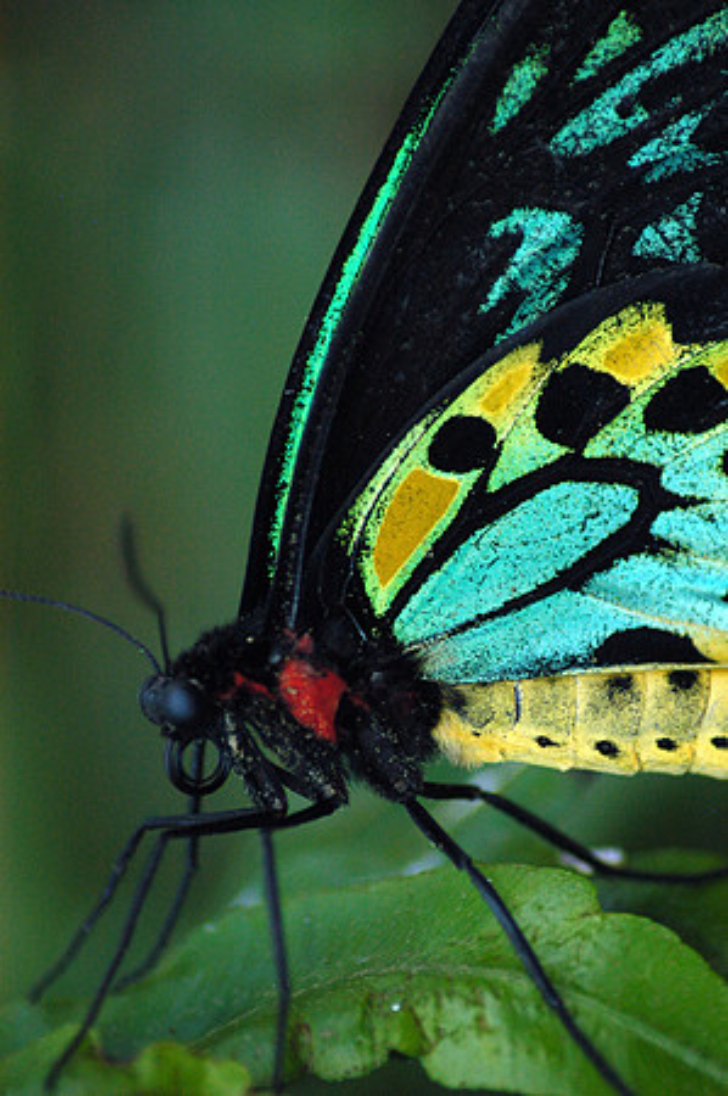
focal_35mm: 270
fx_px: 8208
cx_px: 364
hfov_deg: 5.1
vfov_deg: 7.6
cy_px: 548
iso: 800
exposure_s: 1/180
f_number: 5.6
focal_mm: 180
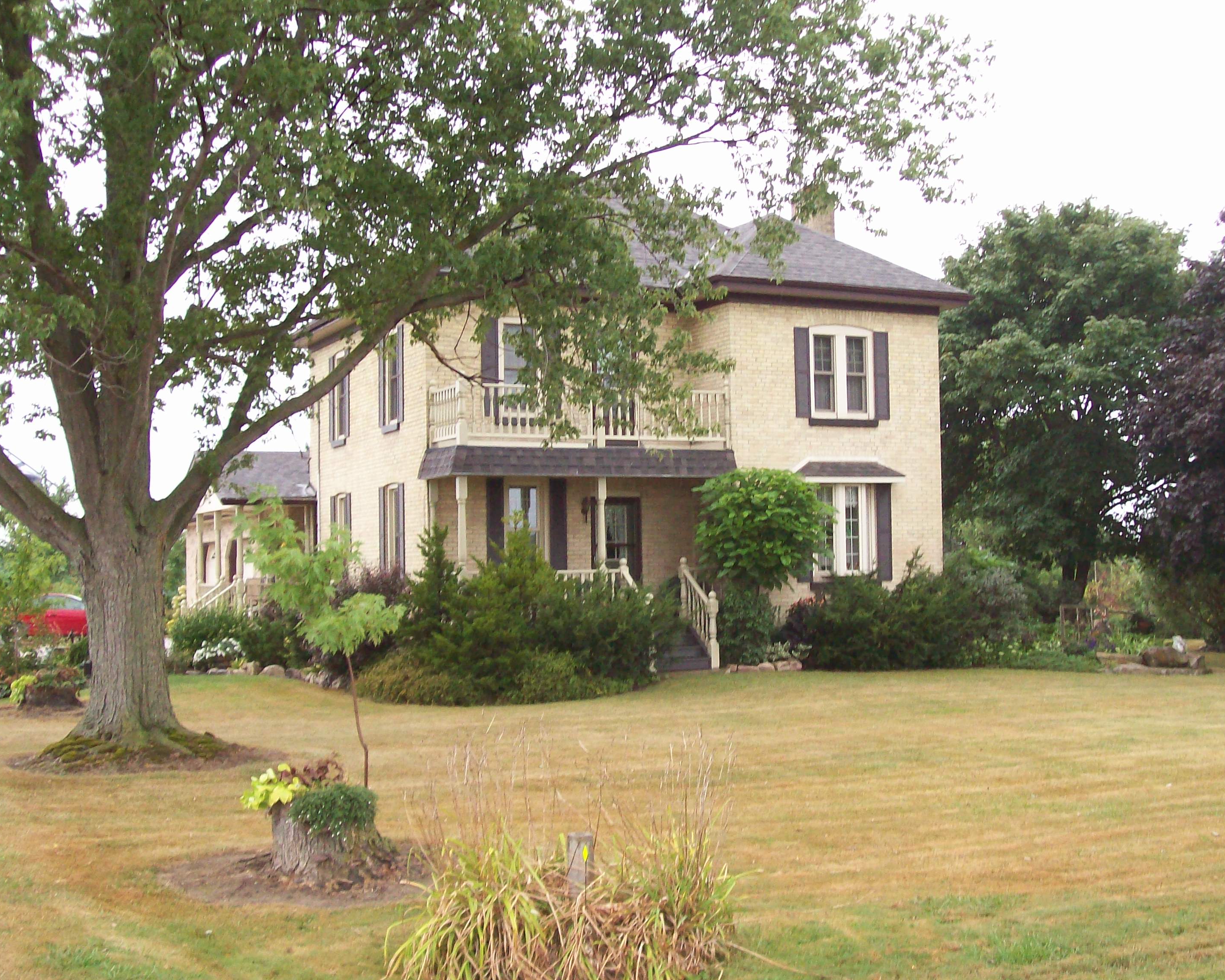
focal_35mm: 47
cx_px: 651
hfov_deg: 39.5
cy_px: 491
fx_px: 1704
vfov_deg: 32.1
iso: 200
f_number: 3
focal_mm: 7.6
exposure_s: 1/147
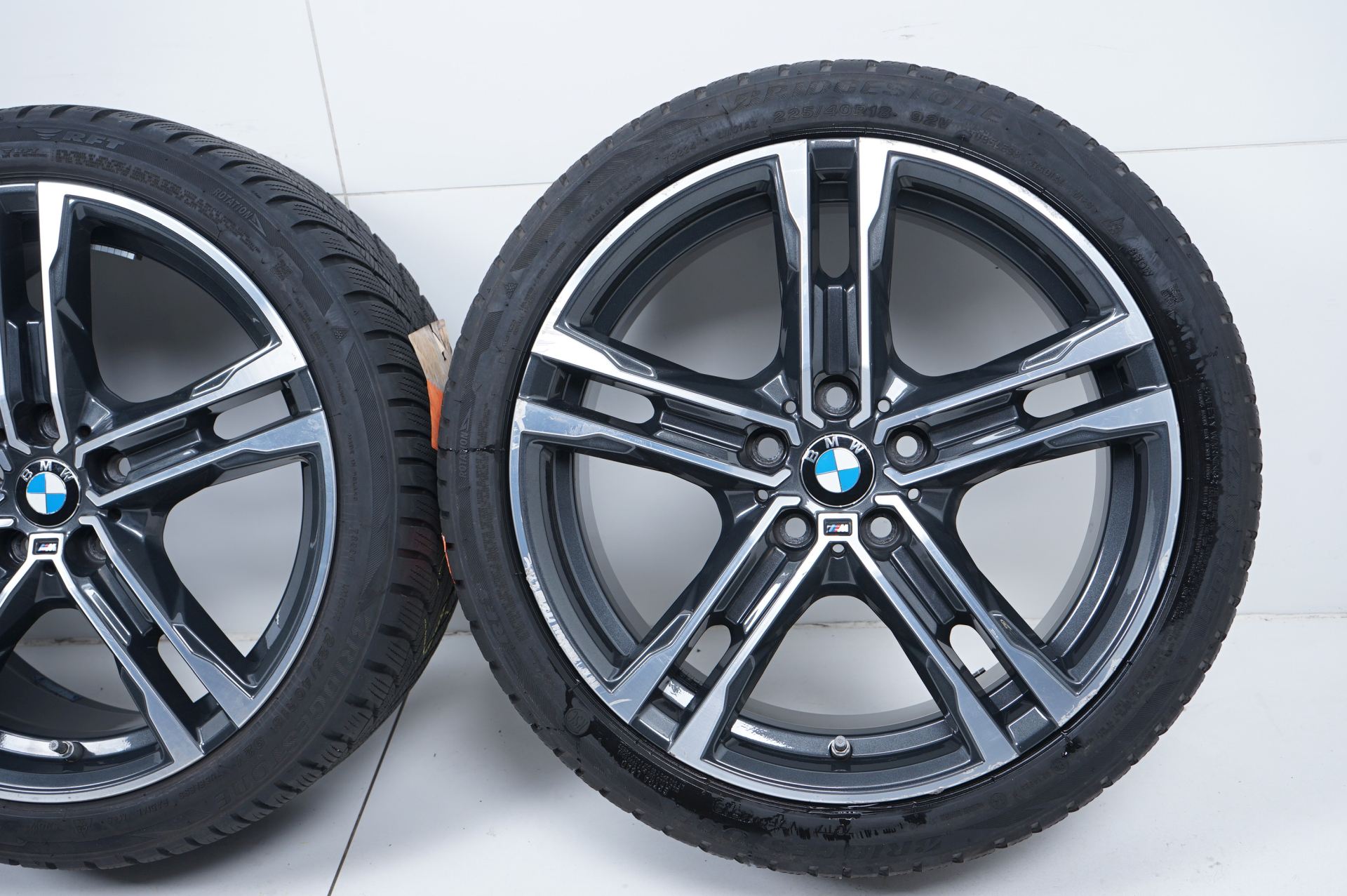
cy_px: 448
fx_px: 1458
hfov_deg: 49.6
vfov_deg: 34.2
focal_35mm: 39
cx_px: 674
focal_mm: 39
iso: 250
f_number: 7.1
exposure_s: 1/100
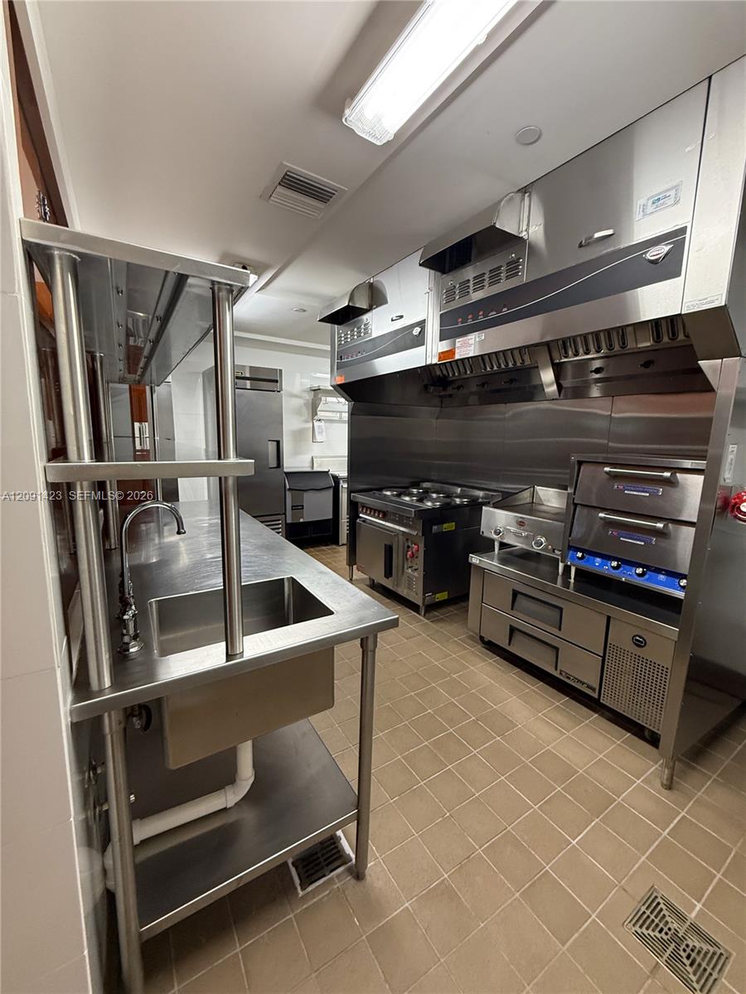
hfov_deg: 85.7
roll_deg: -1.4
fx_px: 402
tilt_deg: -8.8
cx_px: 373
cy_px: 497
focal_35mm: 14
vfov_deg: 102.1
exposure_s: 1/60
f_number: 2.2
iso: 250
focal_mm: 2.22
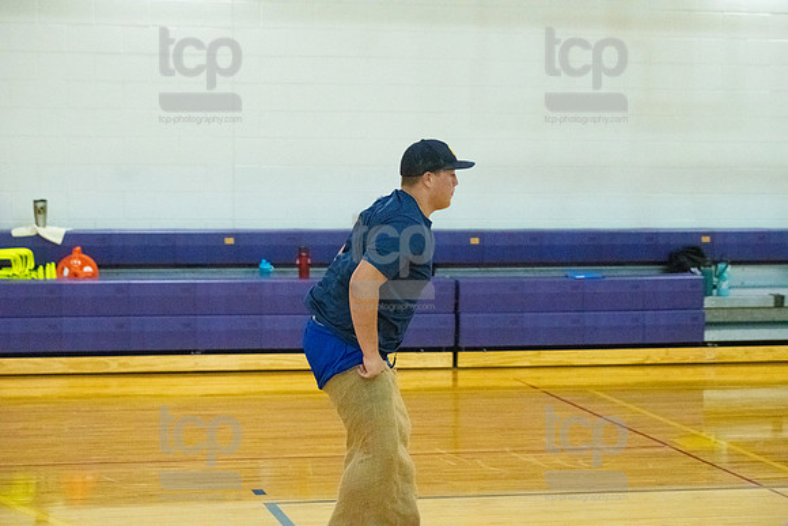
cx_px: 394
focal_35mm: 92
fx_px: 2014
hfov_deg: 22.1
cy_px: 263
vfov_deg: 14.9
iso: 6400
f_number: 4.5
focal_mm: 92
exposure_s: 1/640
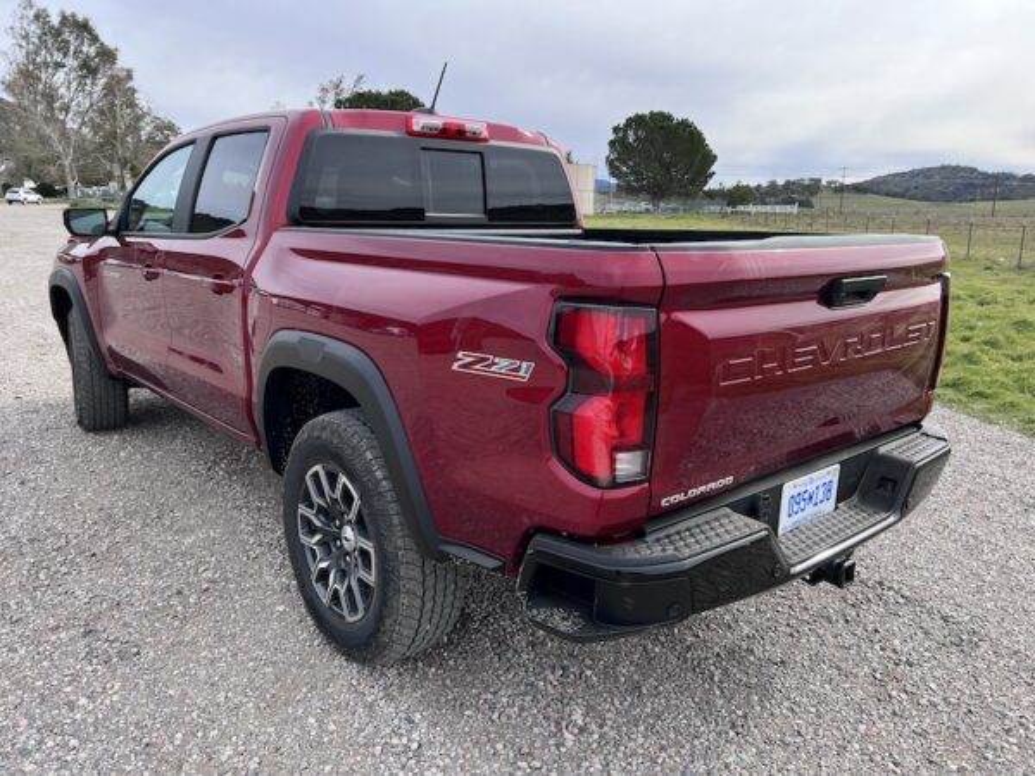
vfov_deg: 53.1
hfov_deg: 67.3
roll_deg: +2.0
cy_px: 388
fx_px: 777
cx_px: 518
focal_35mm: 26
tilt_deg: -11.3
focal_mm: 5.7
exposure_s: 1/1266
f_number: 1.5
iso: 50
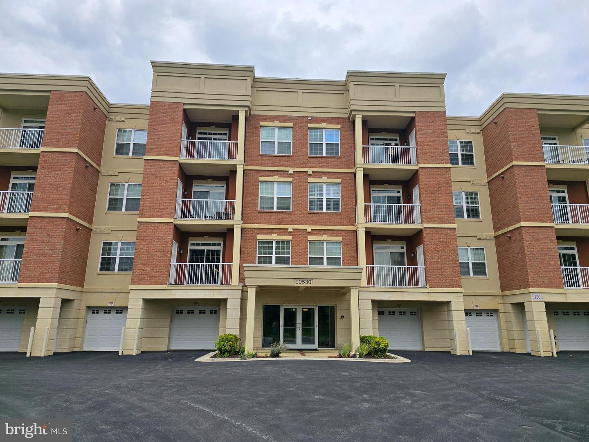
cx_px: 294
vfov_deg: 58.9
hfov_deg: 73.9
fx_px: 391
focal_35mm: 23
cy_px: 221
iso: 12
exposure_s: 1/832
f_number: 1.7
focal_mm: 6.3
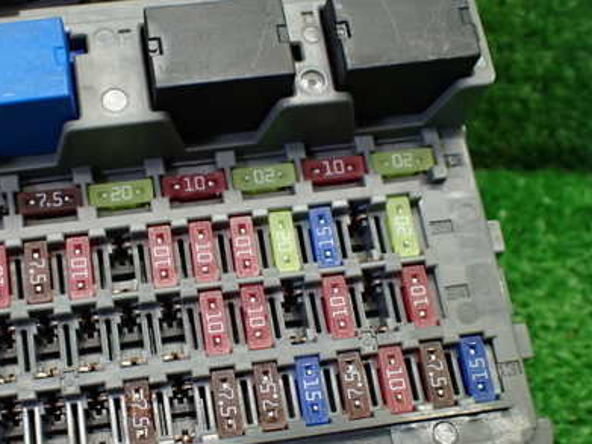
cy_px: 291
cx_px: 203
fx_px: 786
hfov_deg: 40.8
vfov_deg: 31.3
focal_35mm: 46
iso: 500
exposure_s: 1/125
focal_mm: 5.4
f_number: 2.3
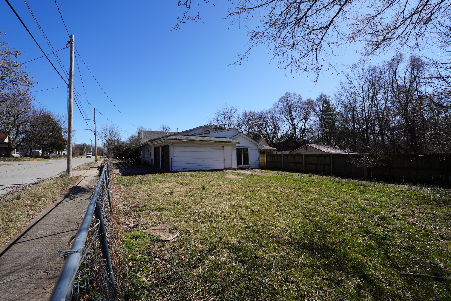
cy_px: 150
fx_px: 188
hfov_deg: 100.4
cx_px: 226
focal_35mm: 15
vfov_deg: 77.3
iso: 100
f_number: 5
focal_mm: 10
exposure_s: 1/640
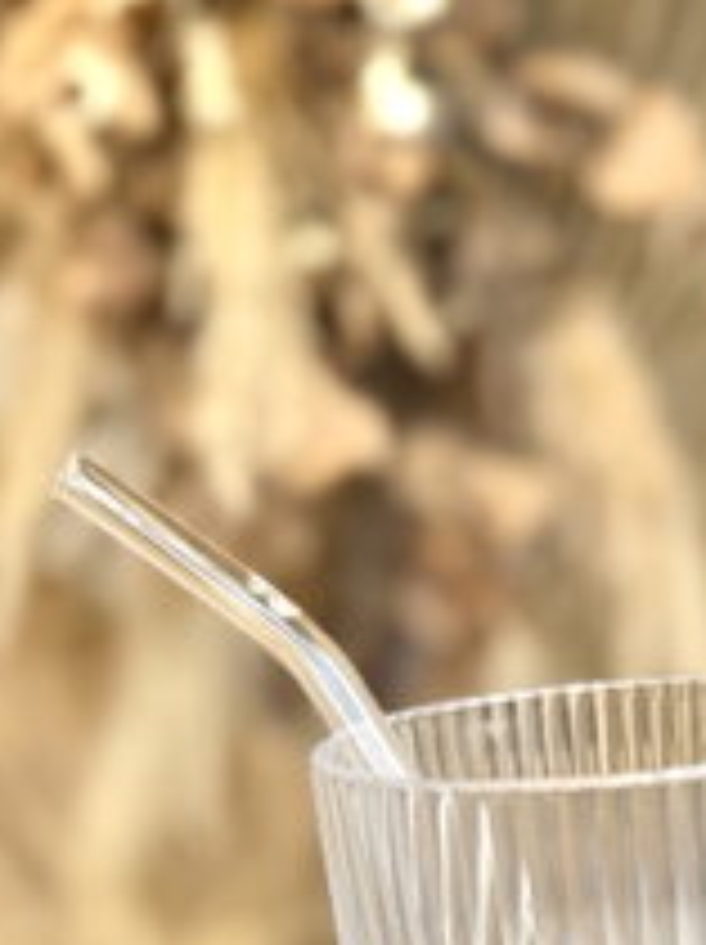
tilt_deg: -10.9
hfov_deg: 23.6
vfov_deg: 29.0
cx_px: 580
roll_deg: -3.1
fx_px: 1662
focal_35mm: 61
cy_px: 1015
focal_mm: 6.76
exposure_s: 1/121
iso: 160
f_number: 1.78
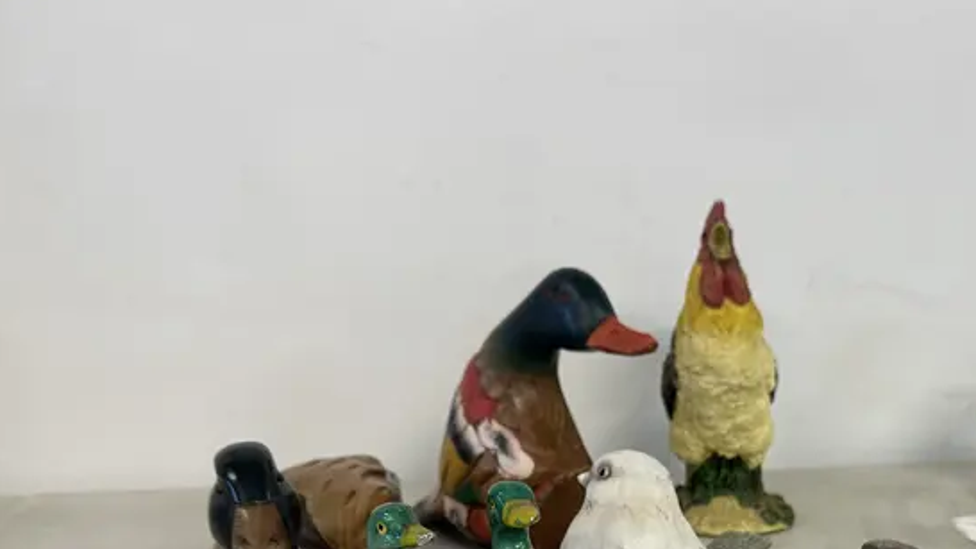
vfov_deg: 22.6
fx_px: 1268
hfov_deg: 40.9
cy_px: 653
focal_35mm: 49
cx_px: 735
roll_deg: -1.3
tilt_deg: -24.3
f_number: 1.78
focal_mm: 6.86
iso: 160
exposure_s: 1/100
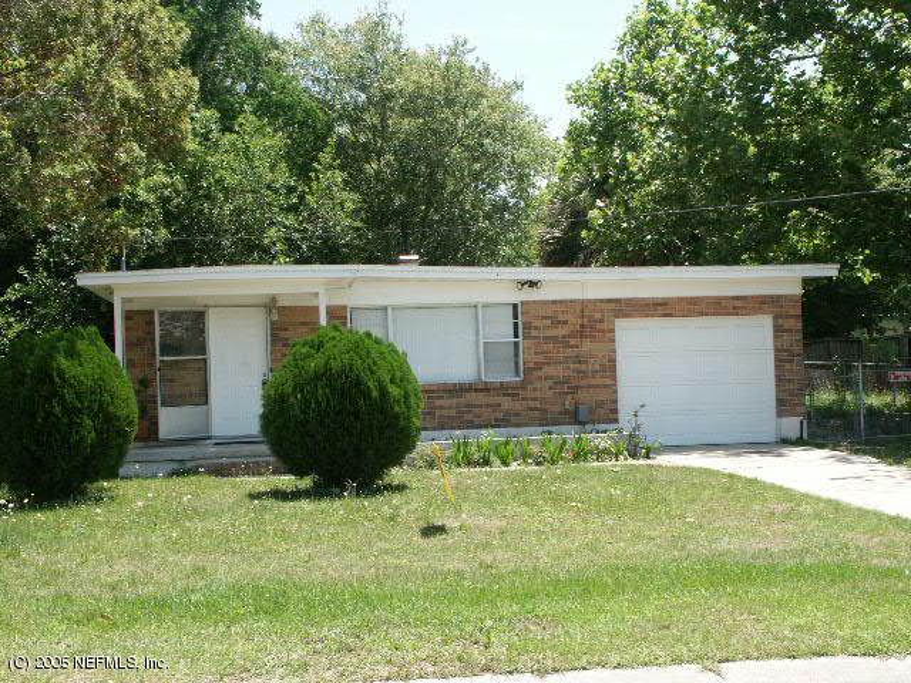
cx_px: 456
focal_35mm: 46
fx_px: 1211
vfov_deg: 31.5
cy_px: 342
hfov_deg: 41.2
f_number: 6.7
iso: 100
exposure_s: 1/250
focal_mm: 11.82
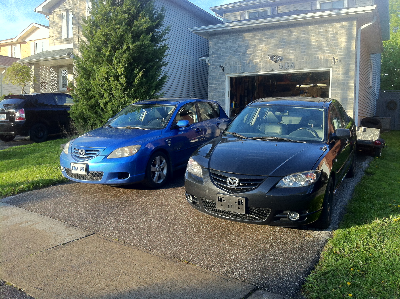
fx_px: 404
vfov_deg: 40.6
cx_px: 200
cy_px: 150
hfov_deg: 52.7
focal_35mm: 35
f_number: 2.8
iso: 80
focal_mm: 3.85
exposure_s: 1/124
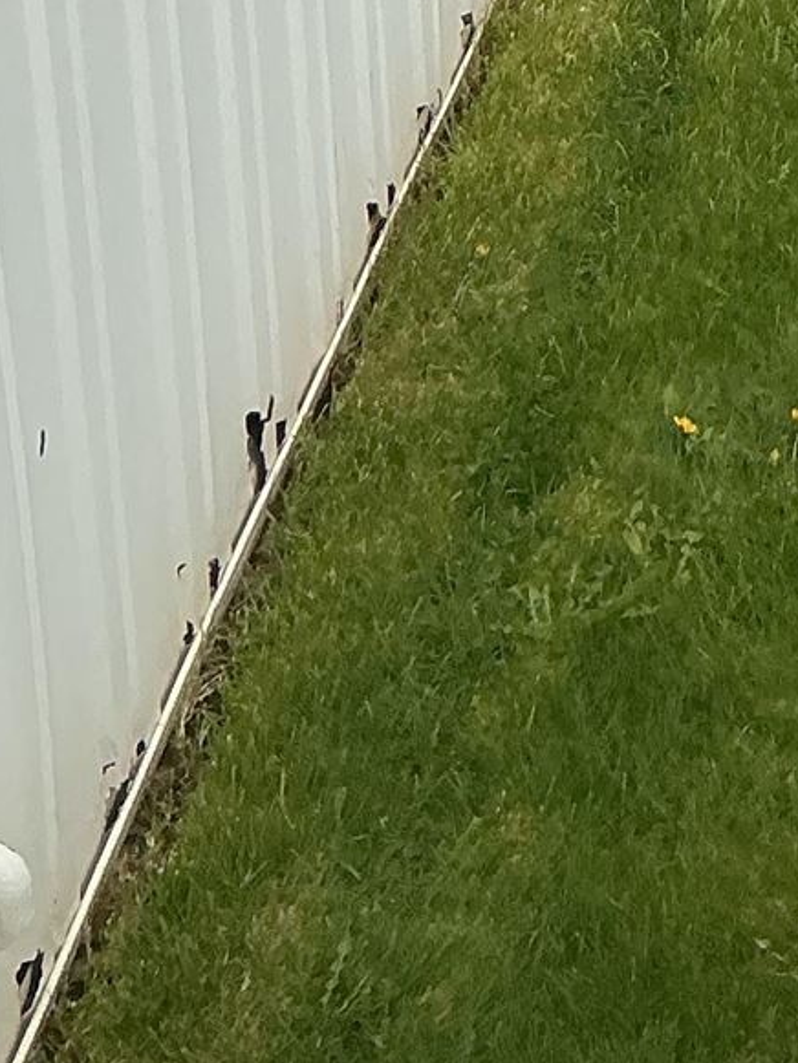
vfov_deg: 14.6
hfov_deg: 12.3
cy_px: -970
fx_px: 3533
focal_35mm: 115
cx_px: 1162
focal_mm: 3
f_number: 1.8
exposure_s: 1/1786
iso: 25
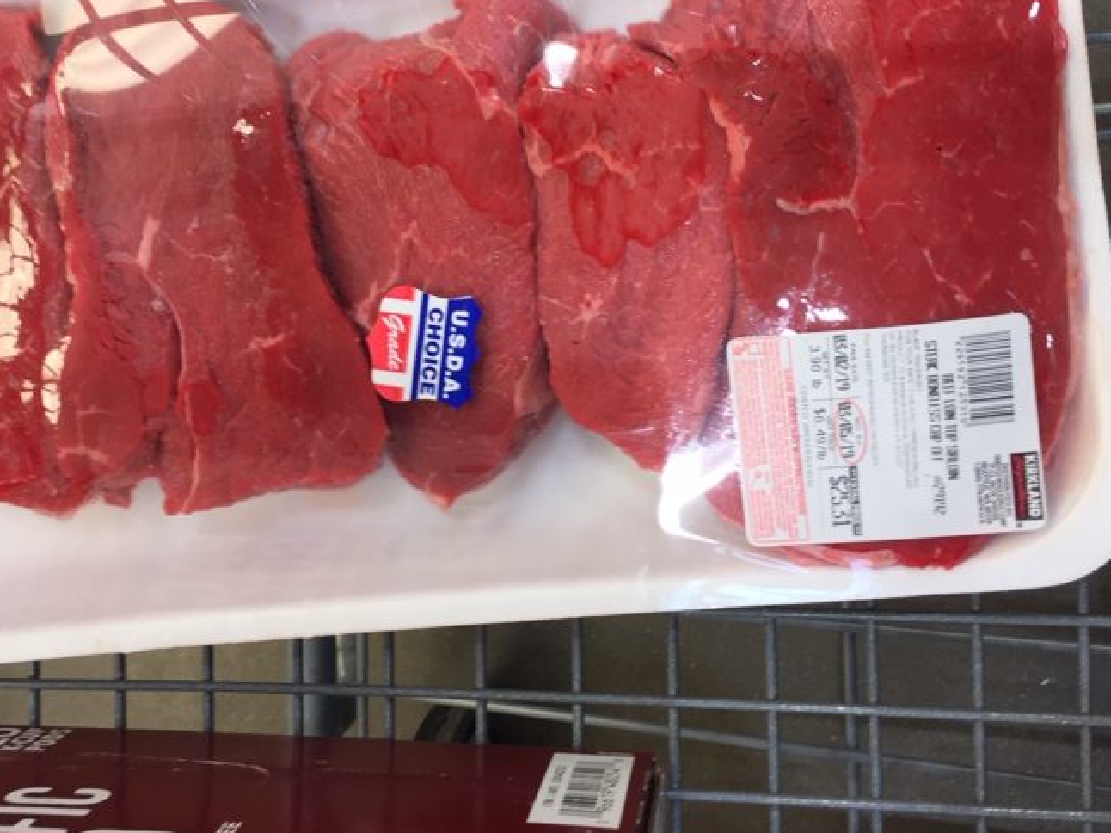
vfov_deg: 30.9
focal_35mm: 46
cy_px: 191
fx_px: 1476
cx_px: 485
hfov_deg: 41.2
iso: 40
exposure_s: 1/60
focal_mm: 4.15
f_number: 2.2
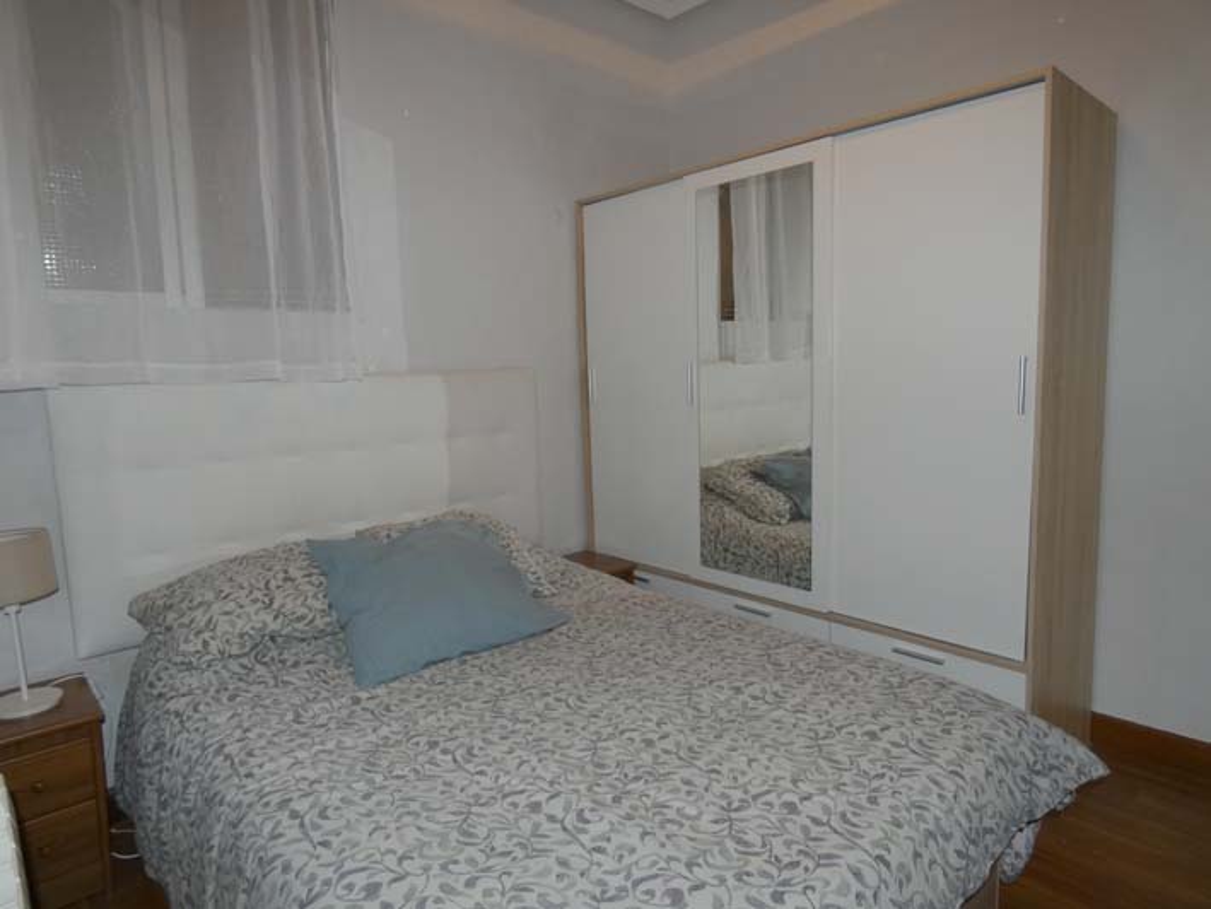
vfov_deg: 66.0
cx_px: 606
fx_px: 700
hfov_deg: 81.7
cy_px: 454
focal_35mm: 20
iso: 80
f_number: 2.8
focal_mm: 3.6
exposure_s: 1/50
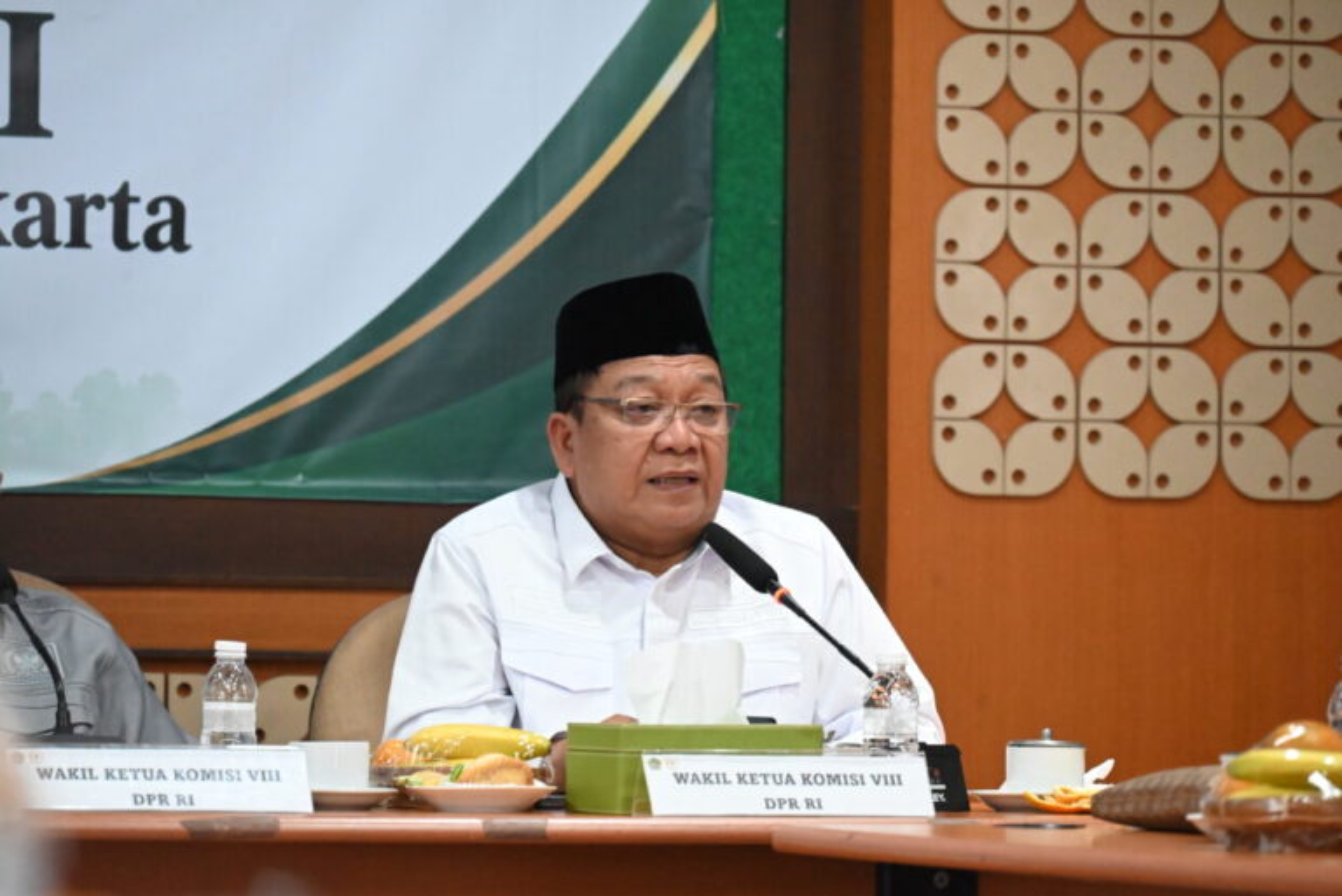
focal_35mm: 200
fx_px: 7459
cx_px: 671
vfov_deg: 6.9
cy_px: 448
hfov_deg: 10.3
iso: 10000
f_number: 6.3
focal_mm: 200
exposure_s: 1/160
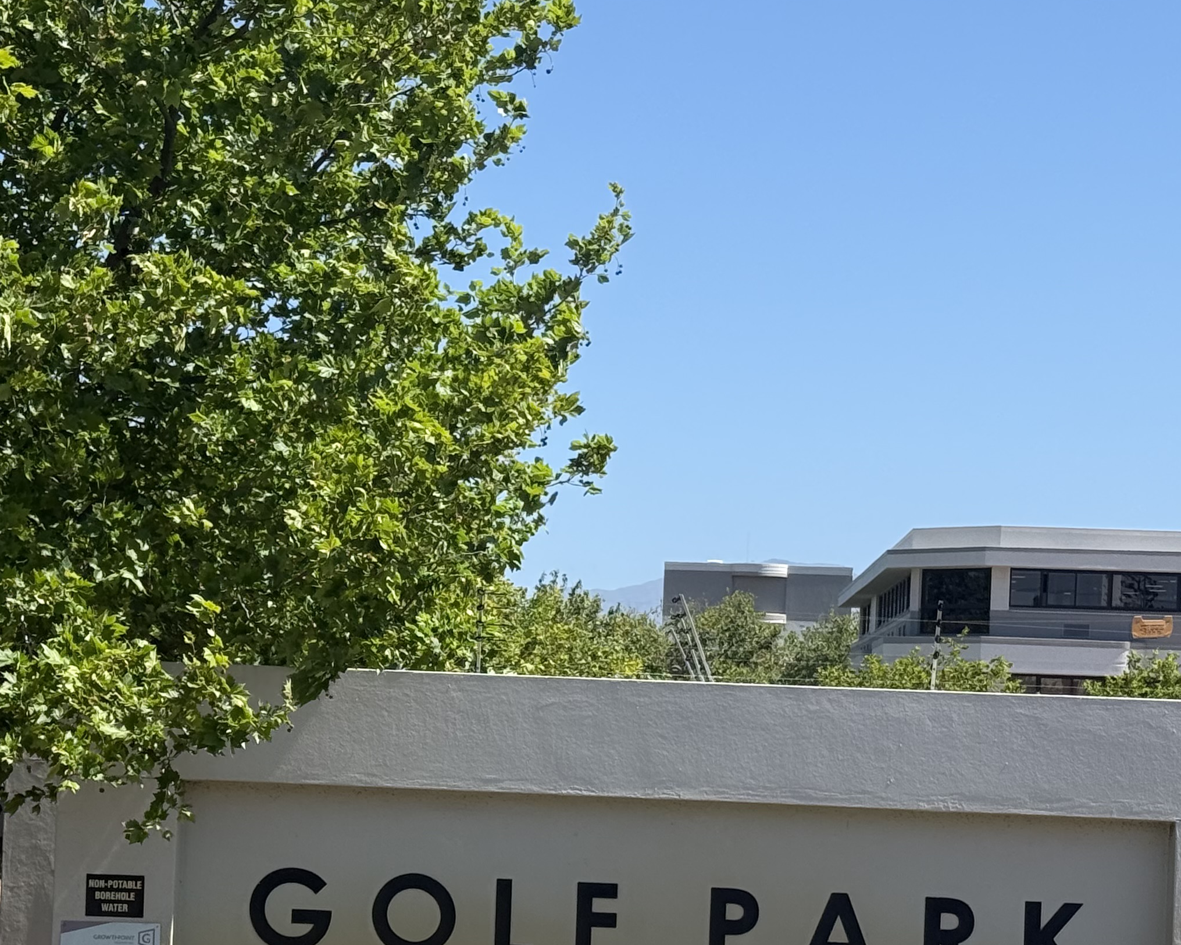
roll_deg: -2.3
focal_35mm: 93
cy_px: 694
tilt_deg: +0.1
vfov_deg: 16.5
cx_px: 348
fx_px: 3251
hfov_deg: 20.5
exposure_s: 1/2976
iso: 64
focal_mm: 6.76
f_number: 1.78
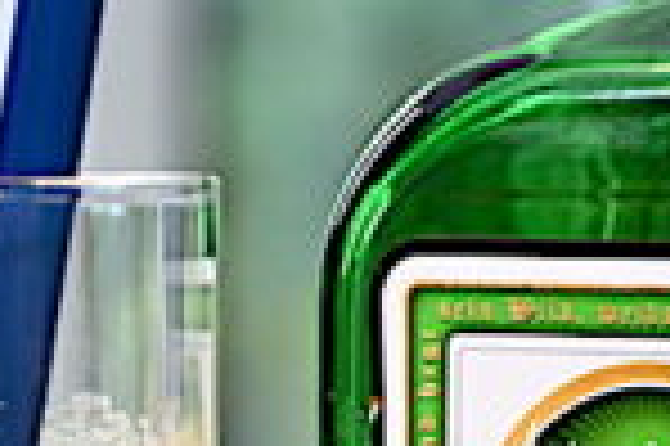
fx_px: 8105
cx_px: 18
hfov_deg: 4.7
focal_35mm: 436
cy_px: 1045
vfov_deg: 3.1
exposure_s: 1/60
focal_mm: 60
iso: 450
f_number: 5
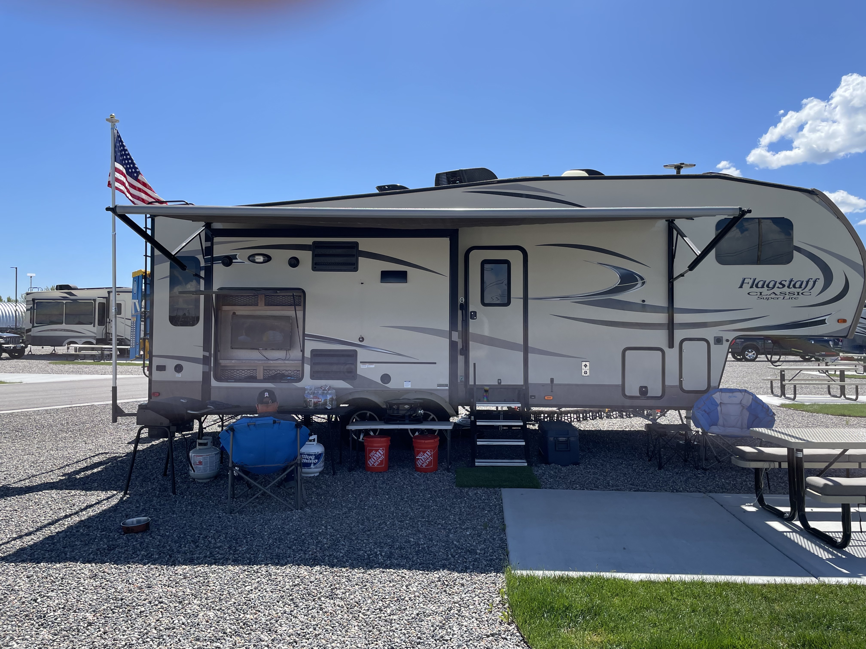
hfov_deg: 67.3
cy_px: 324
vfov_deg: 53.1
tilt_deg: -1.1
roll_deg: -0.5
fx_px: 650
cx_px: 433
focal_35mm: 26
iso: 32
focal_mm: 4.2
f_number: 1.6
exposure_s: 1/2681
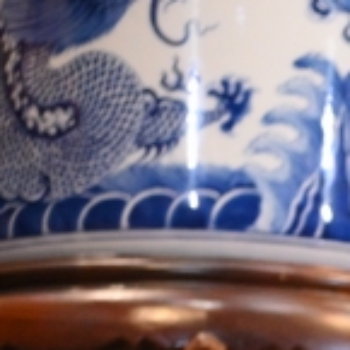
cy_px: 765
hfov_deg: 2.5
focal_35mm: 688
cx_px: 1162
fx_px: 7870
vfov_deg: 2.5
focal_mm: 120
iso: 4000
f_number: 4
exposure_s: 1/200
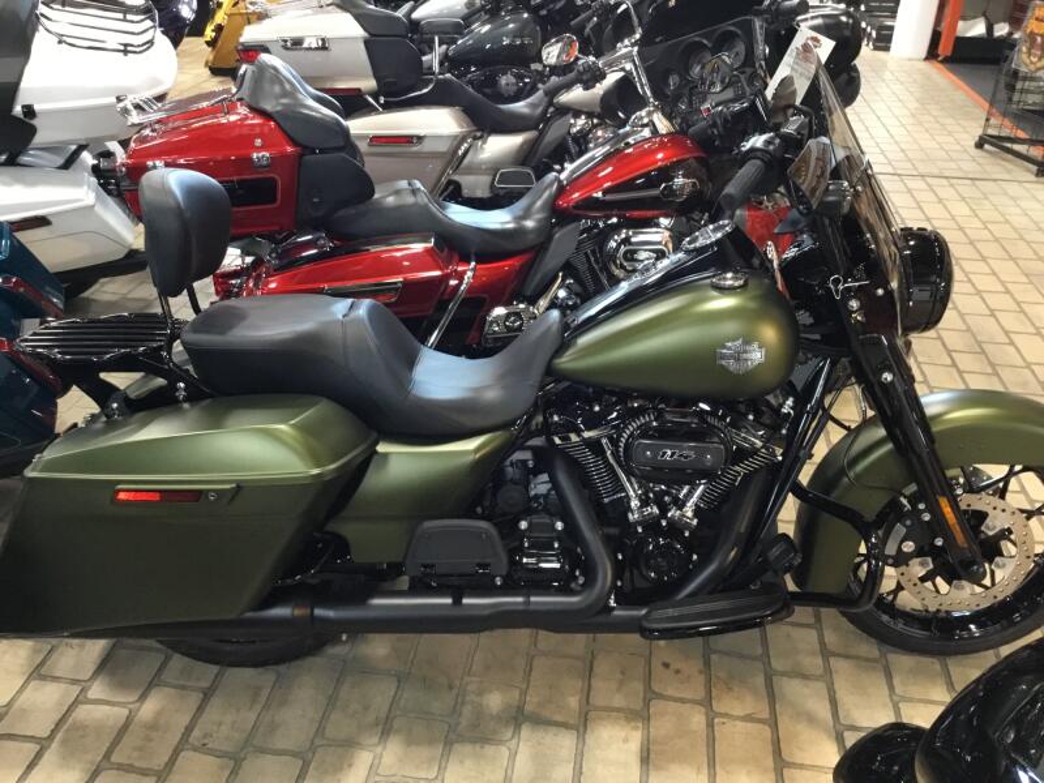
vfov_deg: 45.4
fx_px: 935
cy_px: 392
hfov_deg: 58.4
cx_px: 522
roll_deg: -1.9
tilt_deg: -28.6
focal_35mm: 31
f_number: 2.4
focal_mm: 3.3
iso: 200
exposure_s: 1/20
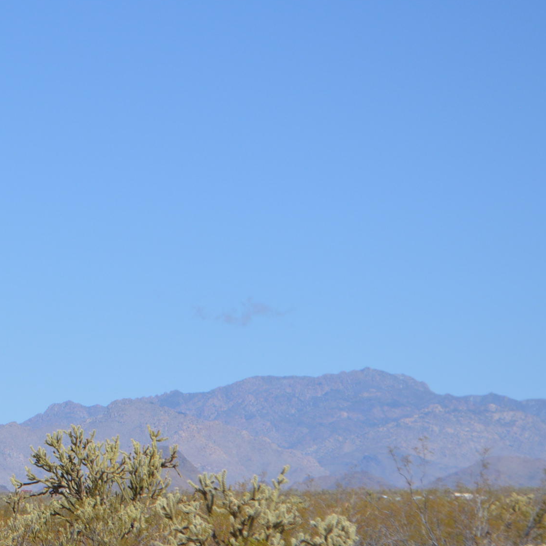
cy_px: 396
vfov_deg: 9.4
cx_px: -99
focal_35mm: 186
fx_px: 3321
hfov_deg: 9.3
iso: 400
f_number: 7.1
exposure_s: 1/2000
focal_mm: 55
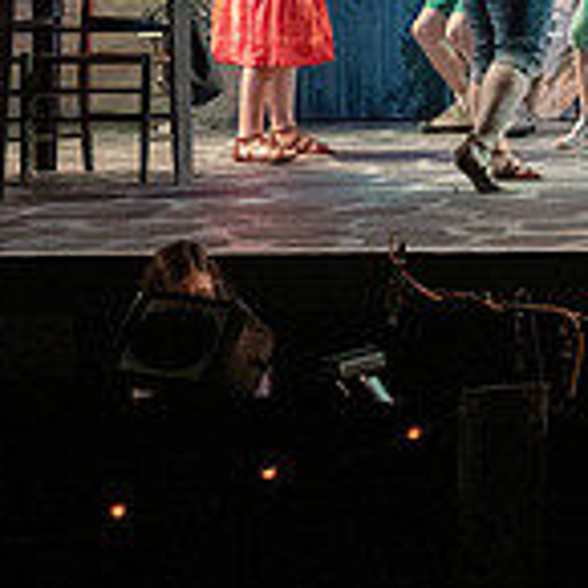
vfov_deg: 11.2
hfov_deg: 10.8
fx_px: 2940
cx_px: 985
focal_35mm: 153
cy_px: -128
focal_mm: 45
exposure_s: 1/400
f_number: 3.2
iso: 4000
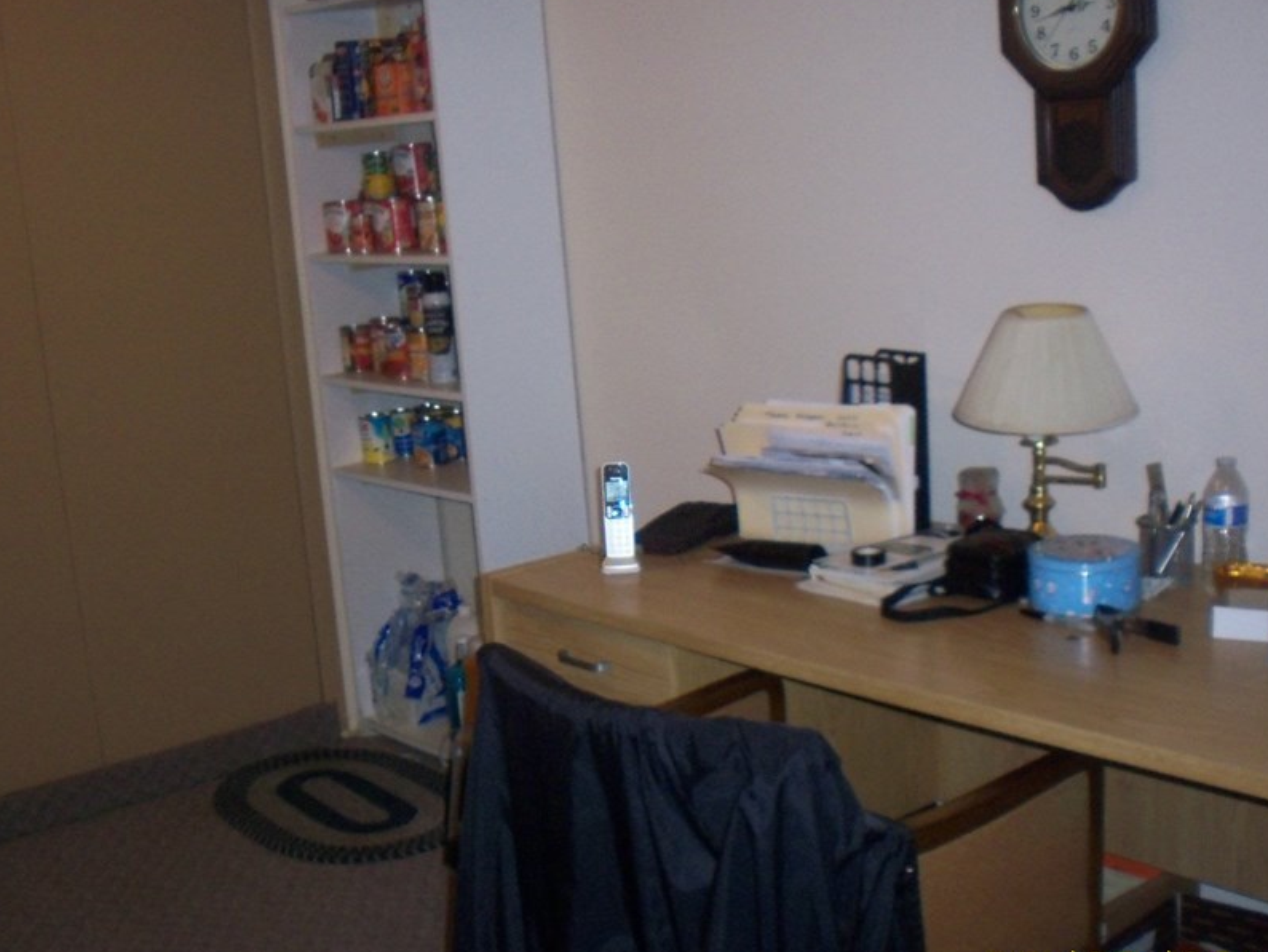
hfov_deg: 38.9
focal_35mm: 49
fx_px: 1795
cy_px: 516
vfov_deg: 29.7
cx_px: 573
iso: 200
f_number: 3.5
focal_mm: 6.3
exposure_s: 1/60
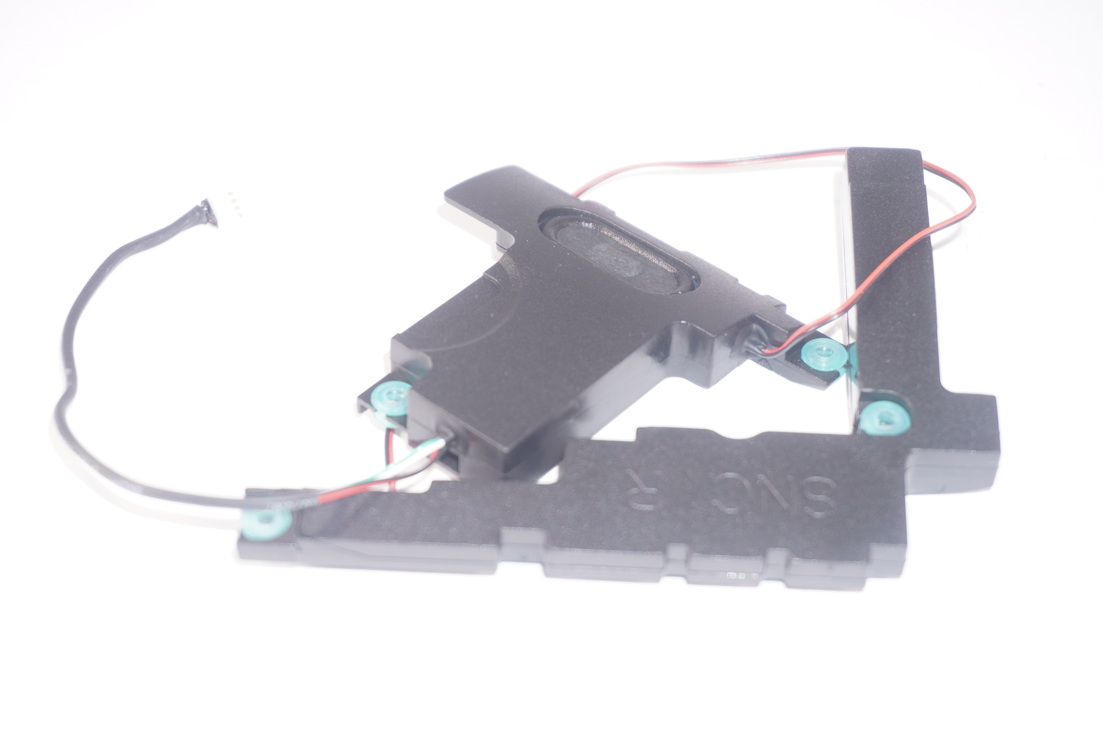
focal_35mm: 72
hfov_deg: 28.1
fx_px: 2204
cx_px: 552
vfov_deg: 18.9
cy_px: 367
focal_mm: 48
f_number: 6.3
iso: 160
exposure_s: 1/80
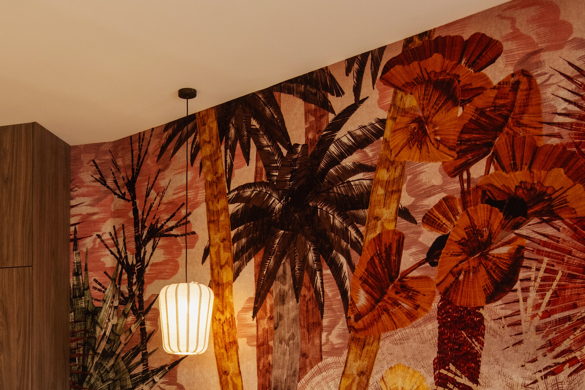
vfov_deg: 21.6
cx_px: 137
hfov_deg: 33.2
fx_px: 959
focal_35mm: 59
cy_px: 447
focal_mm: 15
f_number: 9
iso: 250
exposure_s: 1/4
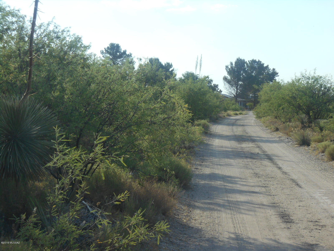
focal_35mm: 86
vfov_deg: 17.2
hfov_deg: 22.8
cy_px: 126
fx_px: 830
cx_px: 167
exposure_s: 1/320
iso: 80
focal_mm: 15.4
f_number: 6.3
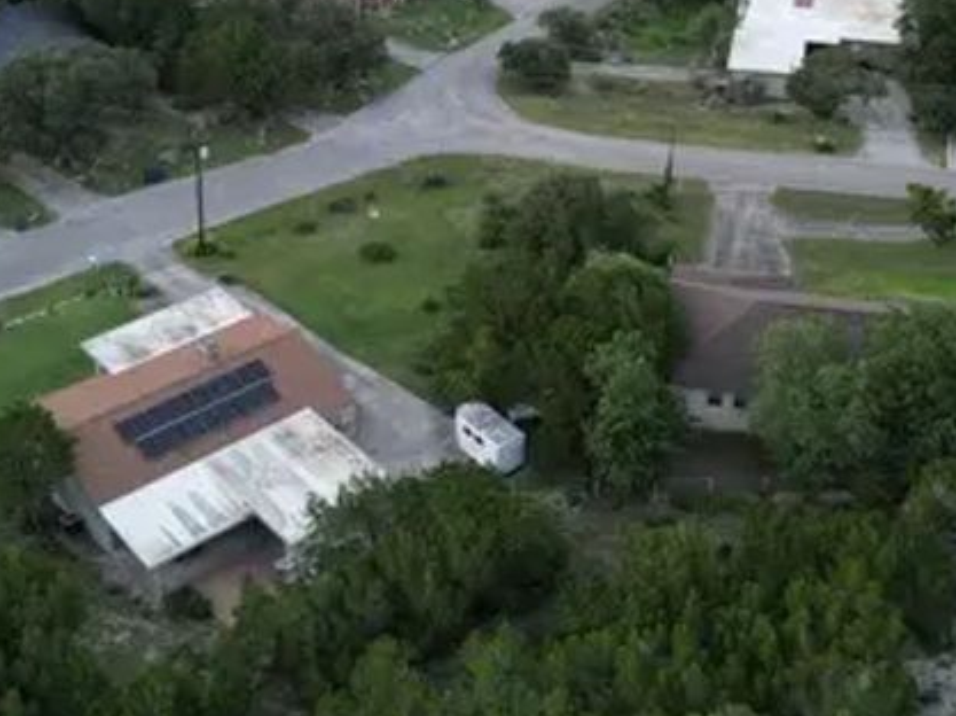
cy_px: 94
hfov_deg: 32.7
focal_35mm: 59
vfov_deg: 24.2
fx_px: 1628
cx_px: 465
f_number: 1.7
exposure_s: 1/50
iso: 100
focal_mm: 6.72
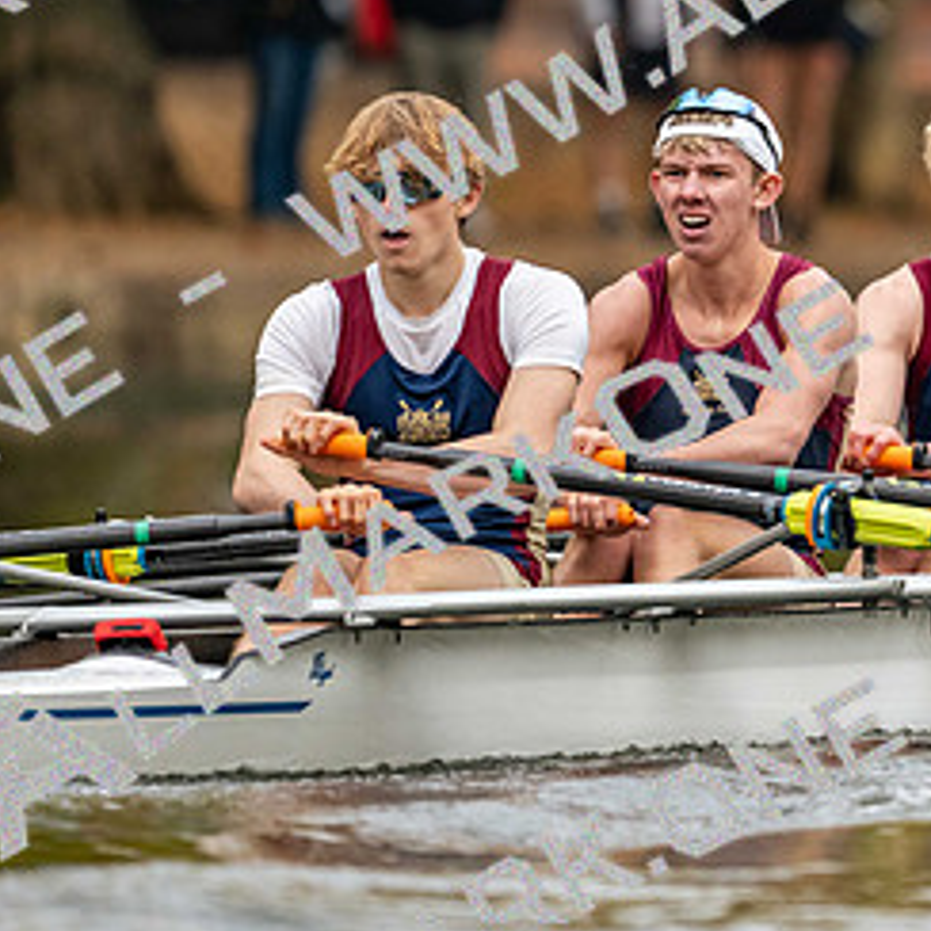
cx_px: 759
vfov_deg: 2.2
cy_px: 269
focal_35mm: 809
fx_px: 24617
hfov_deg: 2.2
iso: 2000
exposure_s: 1/2500
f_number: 4.5
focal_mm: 400
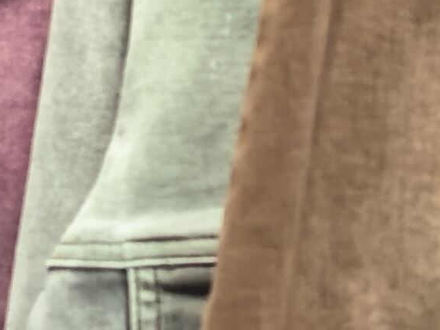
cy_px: 10
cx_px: 890
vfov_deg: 8.6
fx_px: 2186
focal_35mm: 172
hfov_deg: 10.5
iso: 64
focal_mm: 5.75
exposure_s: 1/50
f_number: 1.8
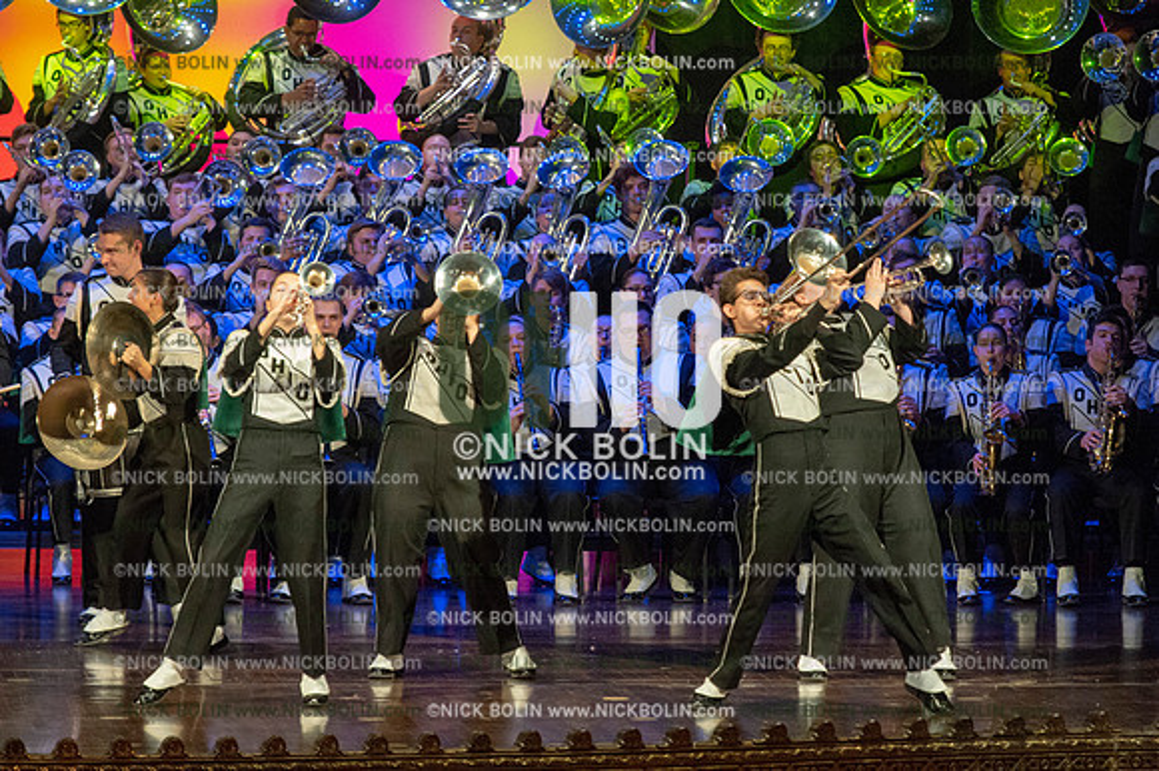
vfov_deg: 6.0
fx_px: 7400
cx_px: 580
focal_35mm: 230
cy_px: 386
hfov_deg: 9.0
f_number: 5.6
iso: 8000
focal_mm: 230
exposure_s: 1/250
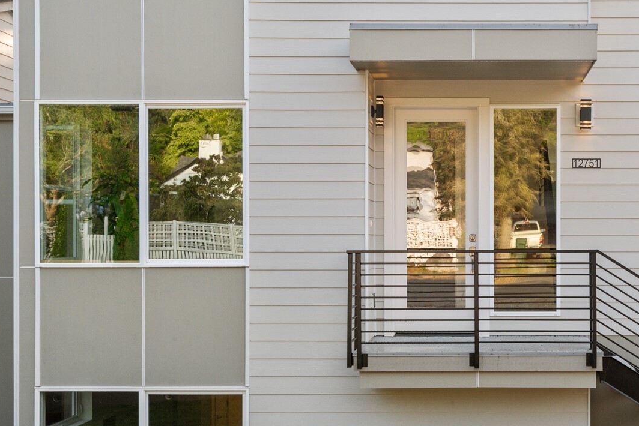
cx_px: 491
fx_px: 905
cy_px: 252
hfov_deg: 37.7
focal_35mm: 51
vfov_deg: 26.5
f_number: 8
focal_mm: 32
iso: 640
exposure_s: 1/200
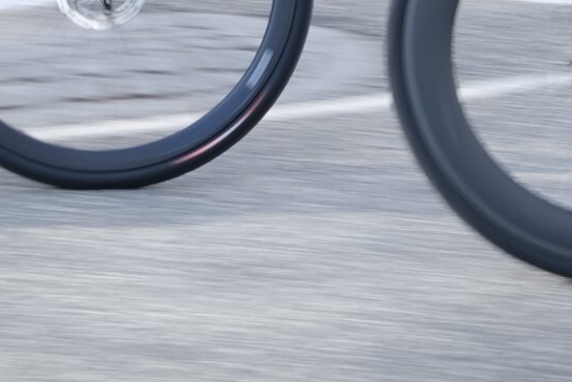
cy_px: -432
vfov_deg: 5.8
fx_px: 3656
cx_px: 273
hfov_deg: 8.9
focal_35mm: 230
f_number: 4.5
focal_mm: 32.9
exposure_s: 1/125
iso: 160
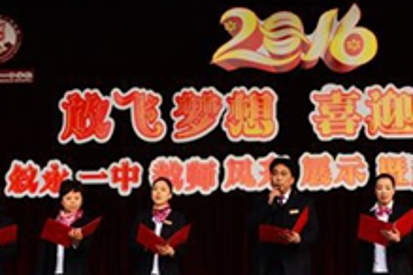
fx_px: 1021
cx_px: 289
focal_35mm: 89
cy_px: 109
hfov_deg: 22.7
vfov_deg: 15.3
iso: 400
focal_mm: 26
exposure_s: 1/250
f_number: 10
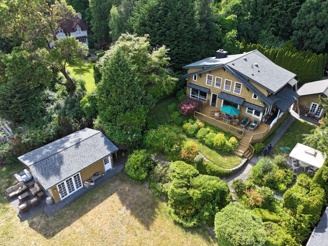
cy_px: 123
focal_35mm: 24
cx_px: 164
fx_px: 227
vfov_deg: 56.8
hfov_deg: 71.6
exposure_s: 1/500
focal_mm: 12.29
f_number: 2.8
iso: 110
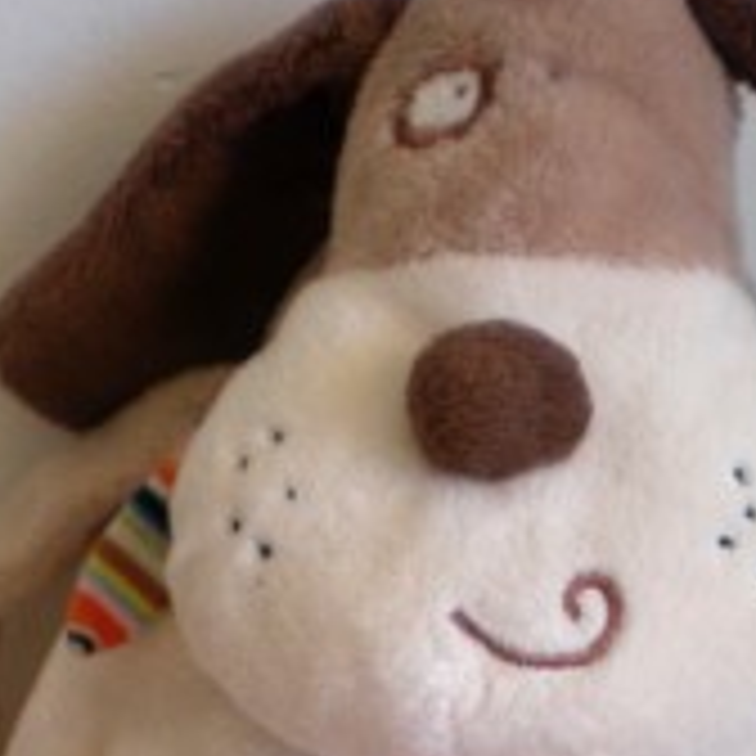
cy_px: 1098
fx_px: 2570
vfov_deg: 15.6
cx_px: 405
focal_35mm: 104
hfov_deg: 16.7
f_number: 3.1
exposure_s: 1/56
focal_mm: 6.3
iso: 102
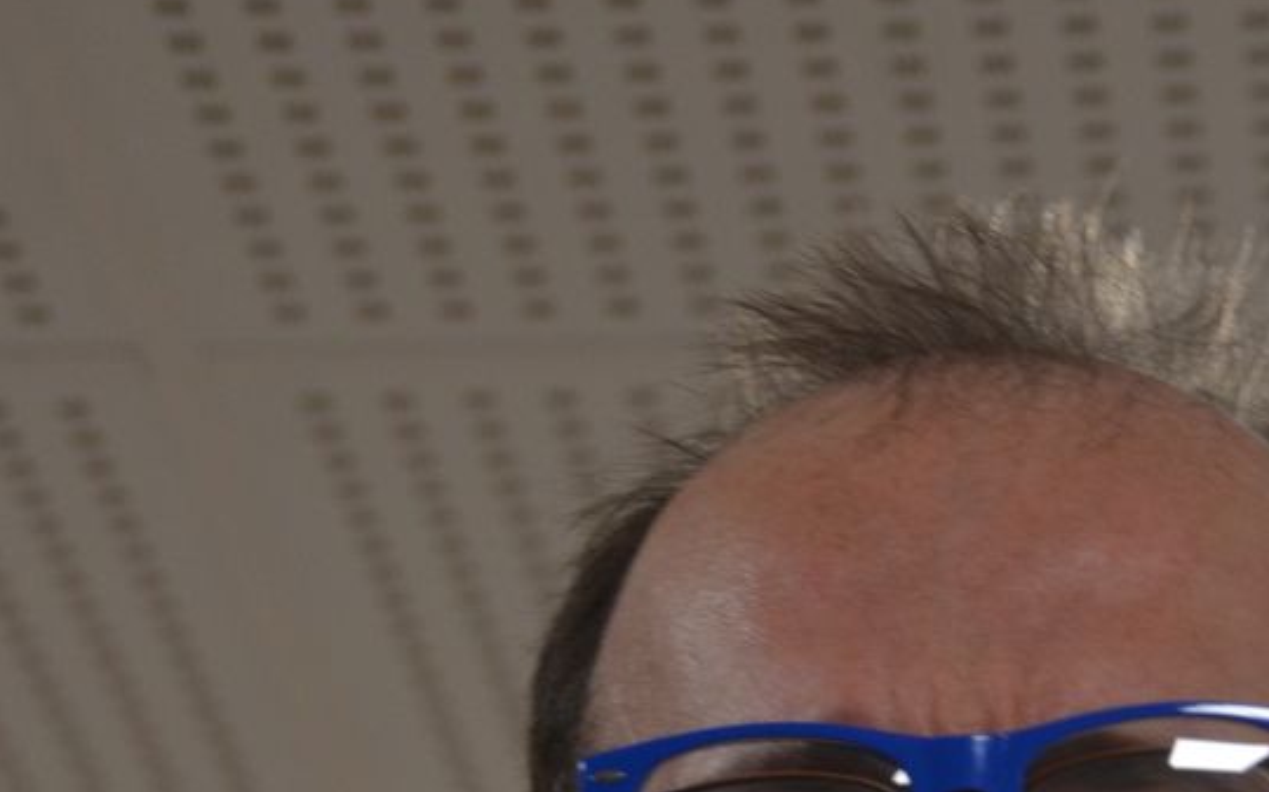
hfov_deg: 6.3
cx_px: 1007
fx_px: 11477
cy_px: 1163
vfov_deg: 3.9
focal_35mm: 332
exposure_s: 1/25
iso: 400
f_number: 5.3
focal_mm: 72
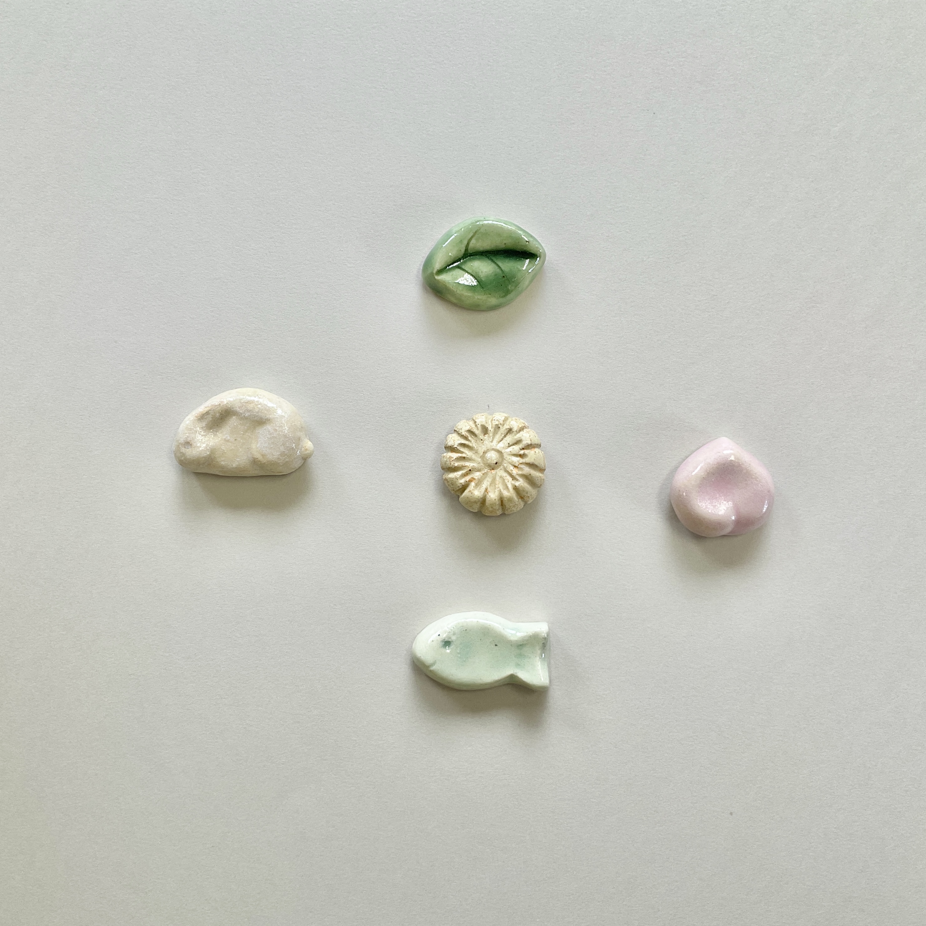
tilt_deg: -88.6
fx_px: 1059
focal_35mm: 35
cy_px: 473
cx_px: 466
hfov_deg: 47.2
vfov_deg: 47.2
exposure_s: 1/120
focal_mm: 3
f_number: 1.8
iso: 32
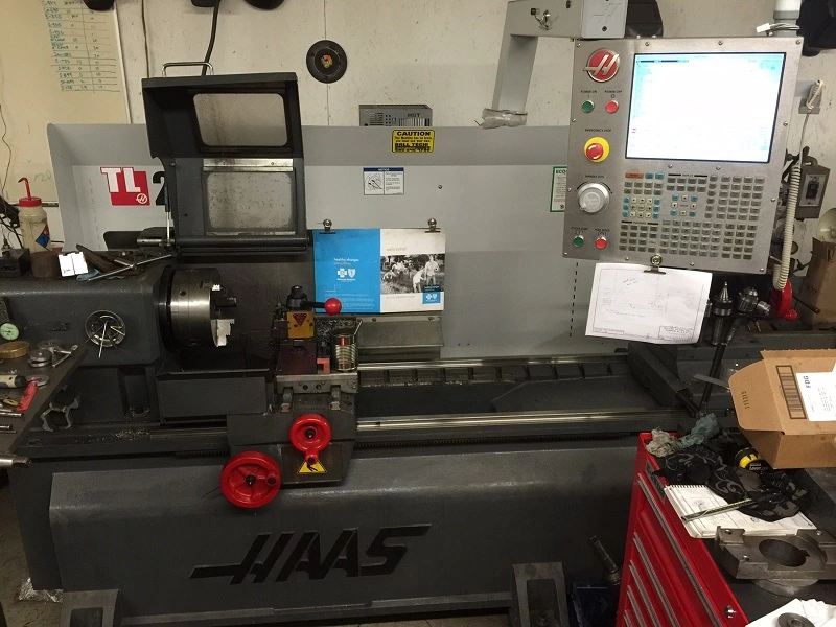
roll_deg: -1.0
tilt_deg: -19.3
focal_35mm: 29
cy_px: 314
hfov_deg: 61.7
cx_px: 418
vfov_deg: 48.2
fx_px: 700
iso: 125
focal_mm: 4.15
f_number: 2.2
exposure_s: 1/15
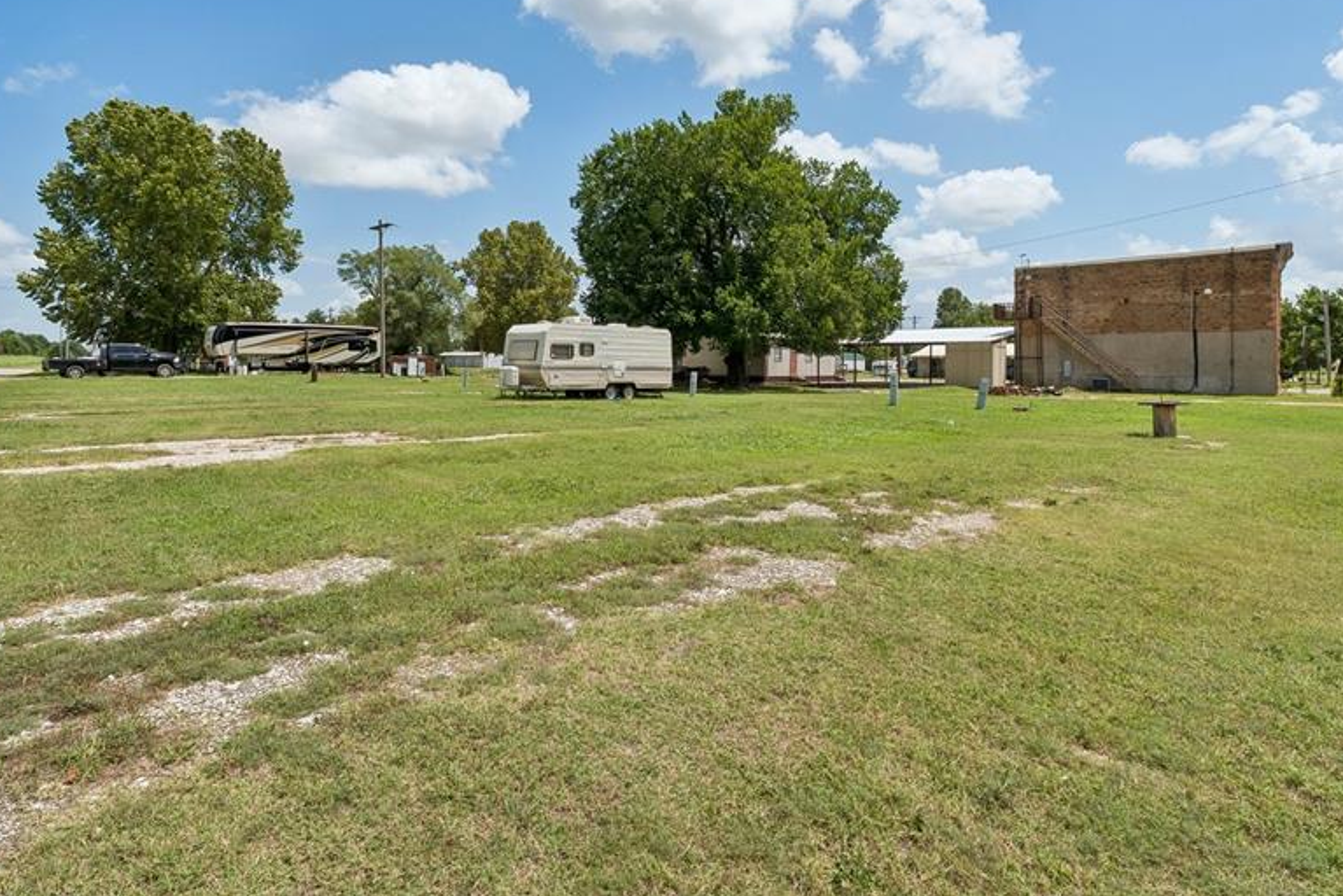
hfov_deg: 83.8
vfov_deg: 61.3
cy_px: 346
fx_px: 746
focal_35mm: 20
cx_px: 621
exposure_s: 1/1250
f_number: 7.1
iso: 200
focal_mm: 10
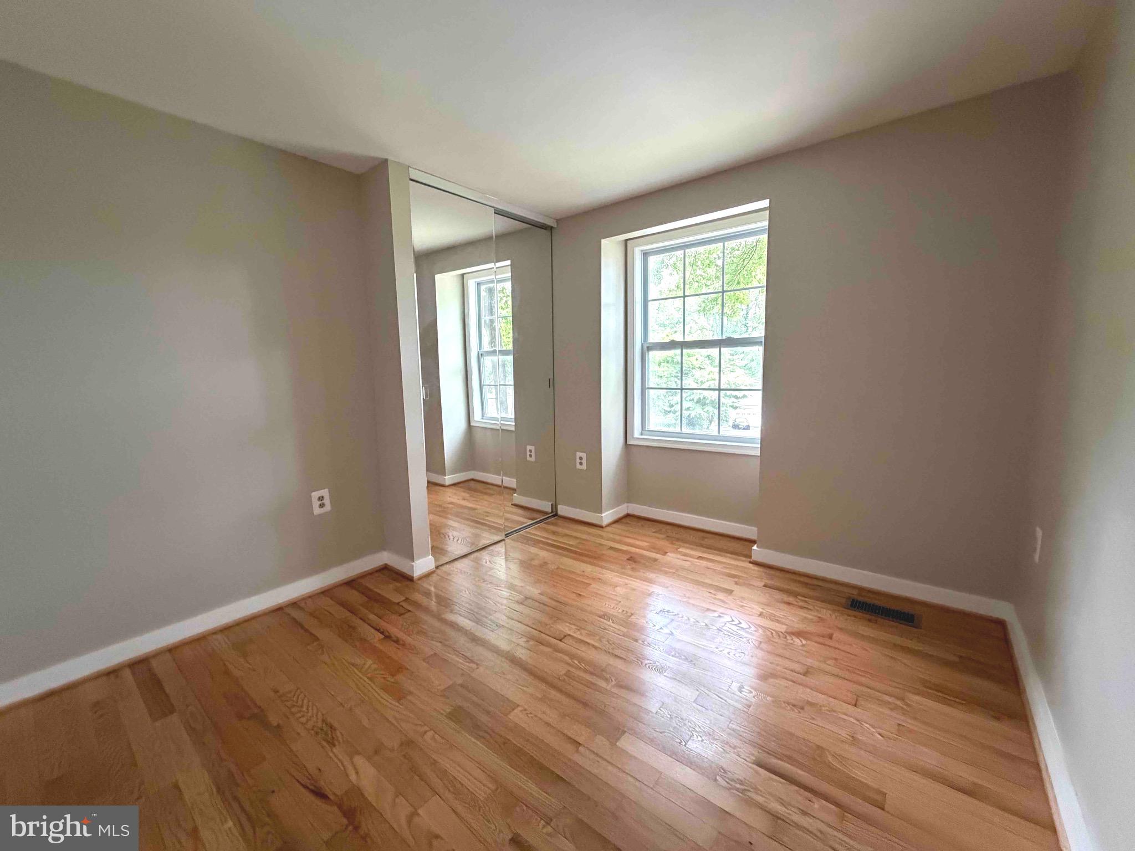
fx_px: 459
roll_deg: +1.7
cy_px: 426
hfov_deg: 102.1
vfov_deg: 85.7
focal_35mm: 14
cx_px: 568
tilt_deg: -8.8
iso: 800
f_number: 2.2
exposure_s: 1/60
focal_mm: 2.22
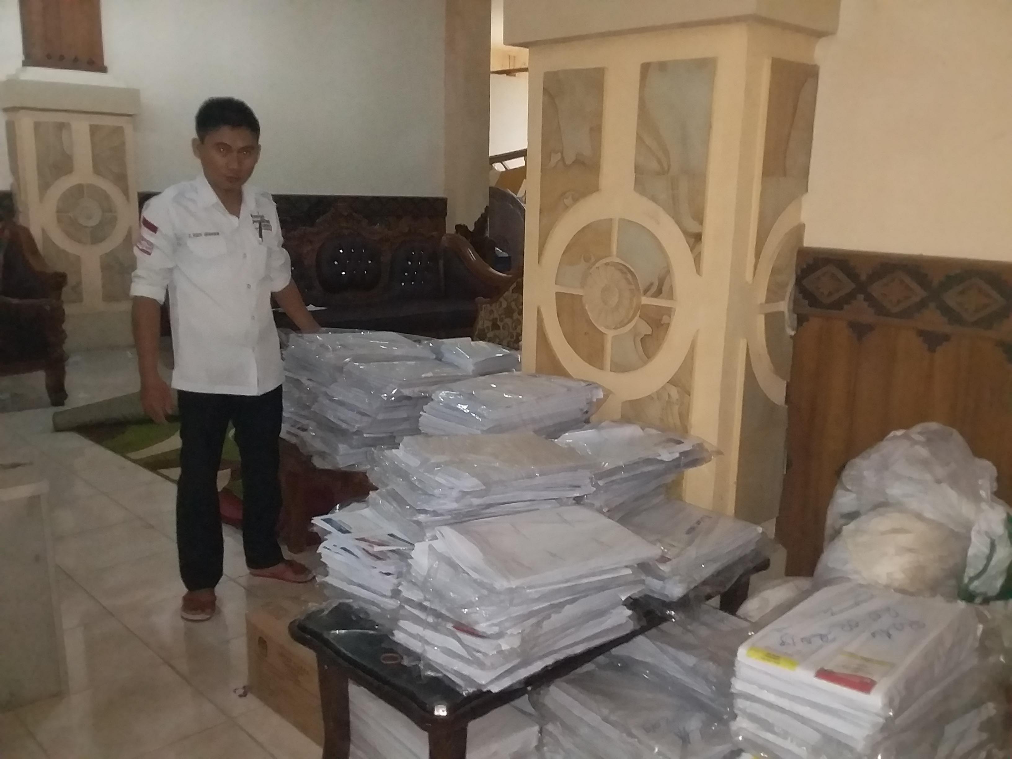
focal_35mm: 31
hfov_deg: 58.4
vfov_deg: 45.4
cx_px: 506
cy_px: 380
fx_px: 906
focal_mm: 3.3
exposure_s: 1/20
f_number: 2.2
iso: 320
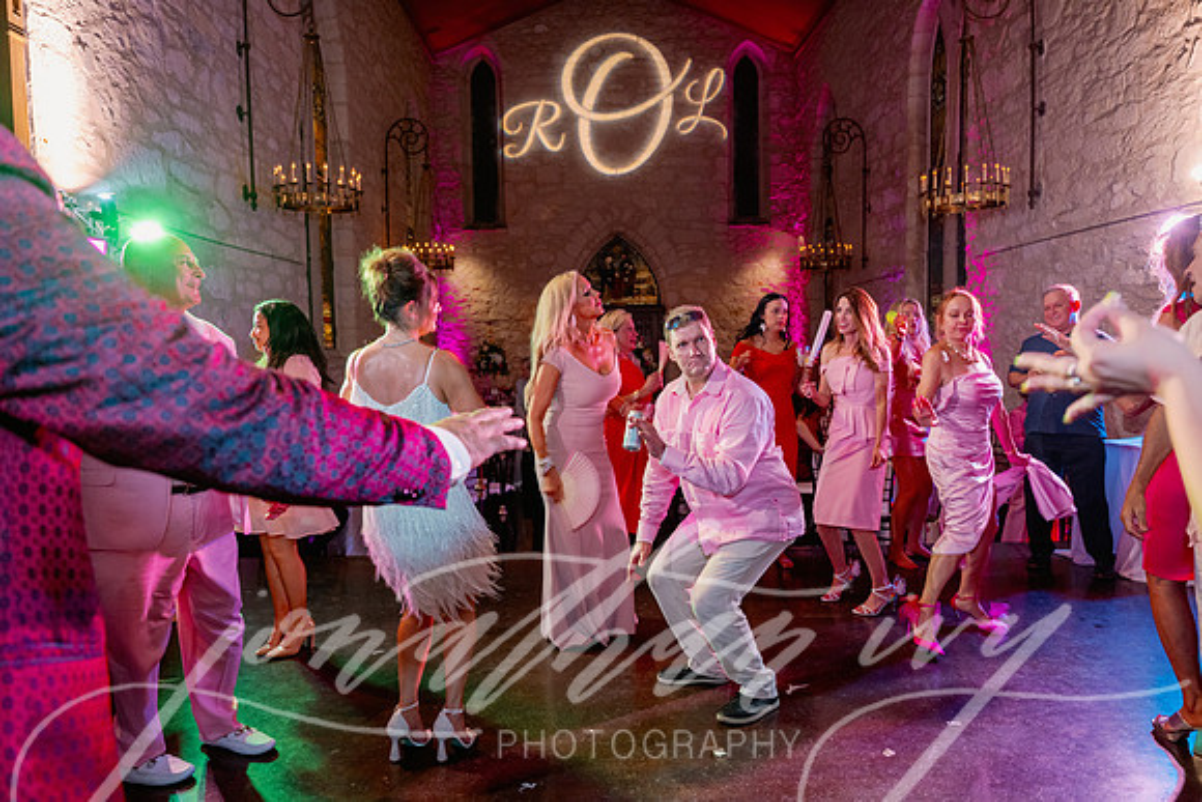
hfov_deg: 73.7
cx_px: 601
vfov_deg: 53.2
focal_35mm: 24
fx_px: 801
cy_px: 401
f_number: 3.5
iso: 1250
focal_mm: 24
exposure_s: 1/60
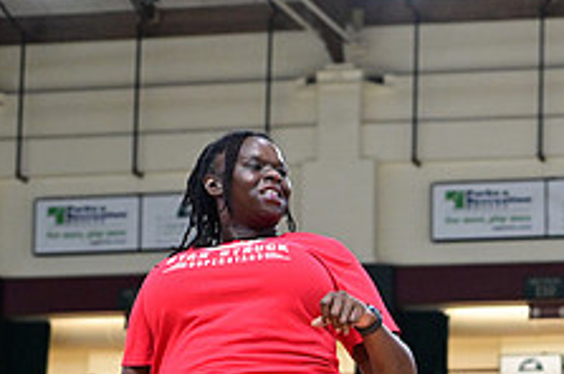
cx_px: 718
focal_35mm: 130
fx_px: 2034
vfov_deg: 10.3
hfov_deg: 15.1
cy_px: 452
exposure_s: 1/1000
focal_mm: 50
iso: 6400
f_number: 3.2
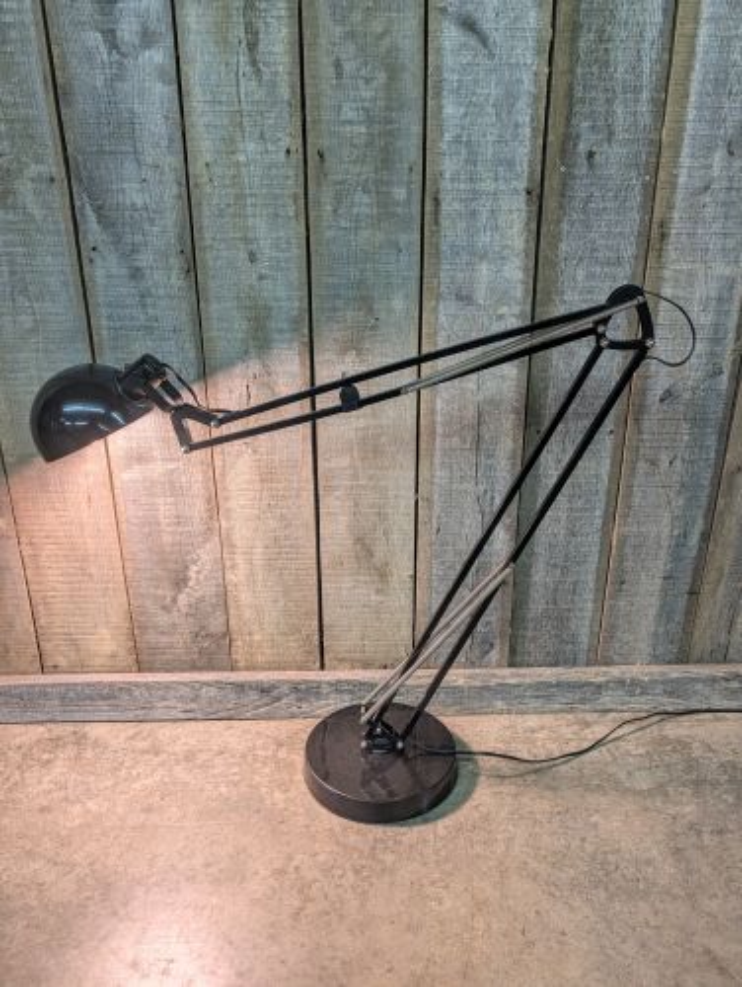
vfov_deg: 71.5
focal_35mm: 24
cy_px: 494
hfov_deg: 56.9
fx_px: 685
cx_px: 371
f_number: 1.68
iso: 34
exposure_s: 1/60
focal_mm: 6.9
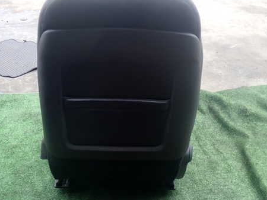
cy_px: 96
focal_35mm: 40
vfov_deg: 36.0
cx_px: 116
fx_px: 309
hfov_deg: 46.7
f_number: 6.3
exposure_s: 1/30
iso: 125
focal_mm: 5.4
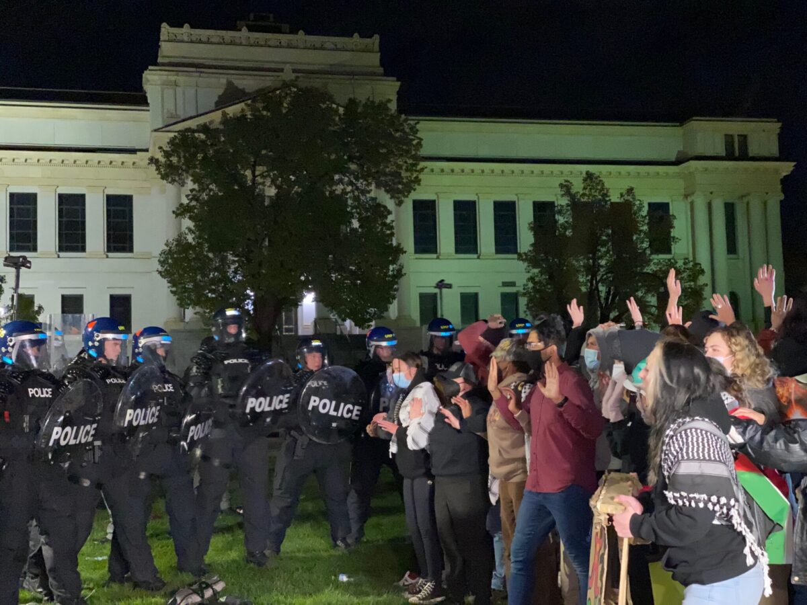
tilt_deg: +5.3
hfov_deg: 36.8
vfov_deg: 28.0
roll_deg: +1.0
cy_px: 302
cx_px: 404
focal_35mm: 52
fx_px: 1212
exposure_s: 1/16
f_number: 2
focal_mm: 6
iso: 1250
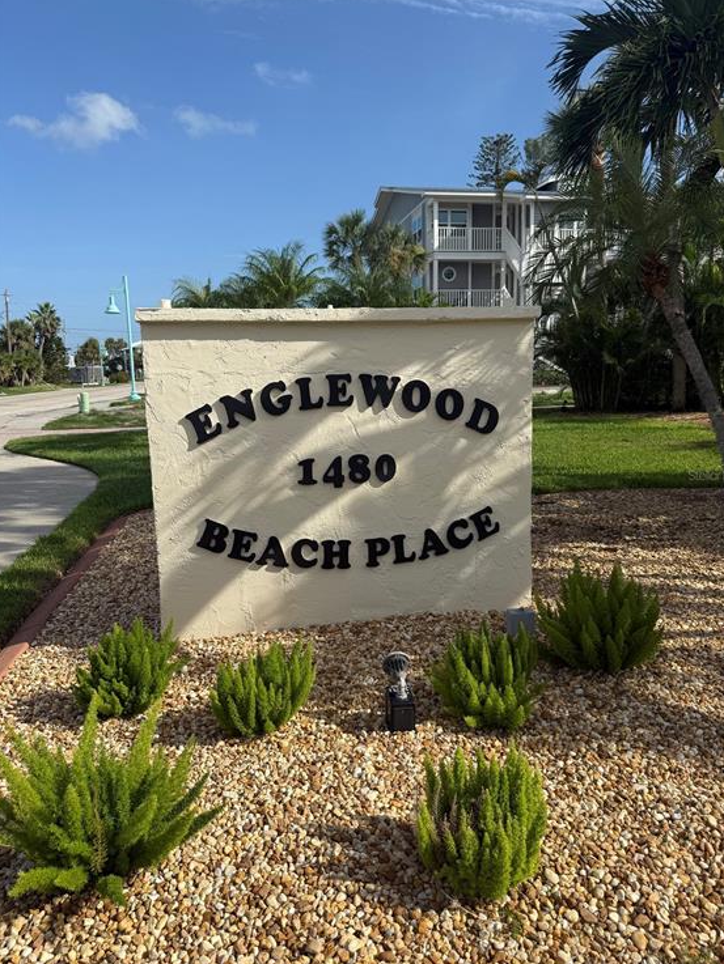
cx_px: 371
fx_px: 697
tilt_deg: -8.6
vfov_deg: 69.4
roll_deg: +1.3
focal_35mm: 25
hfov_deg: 54.9
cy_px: 475
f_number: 1.78
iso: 80
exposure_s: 1/5714
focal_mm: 6.76
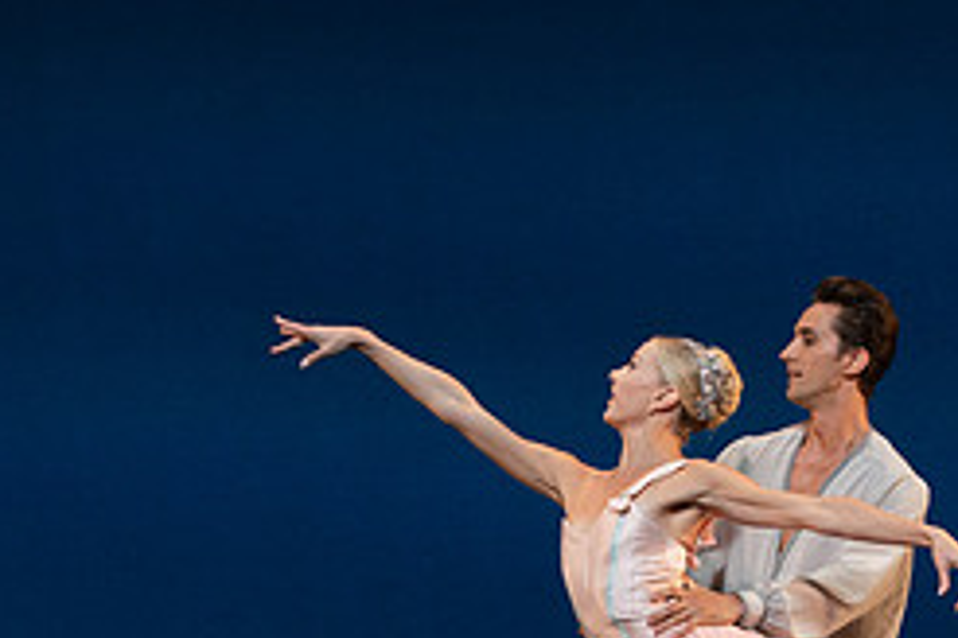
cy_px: 593
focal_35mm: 471
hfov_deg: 4.4
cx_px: 643
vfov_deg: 2.9
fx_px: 12533
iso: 3200
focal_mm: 200
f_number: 8
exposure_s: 1/500
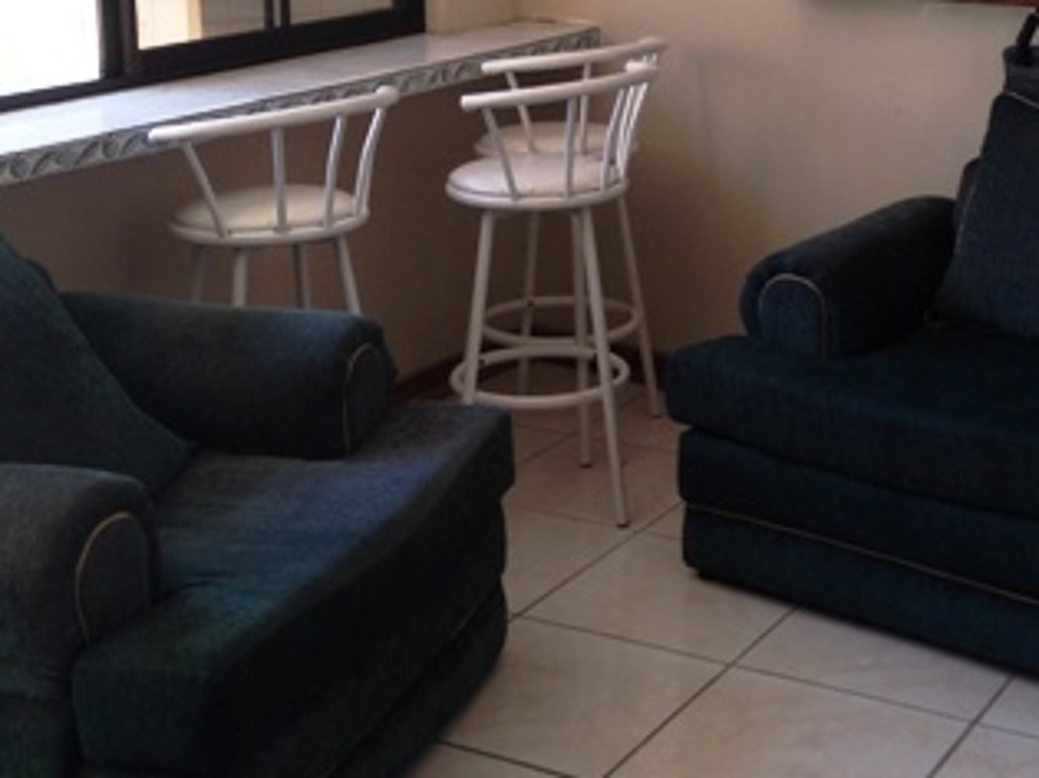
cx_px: 703
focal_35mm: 67
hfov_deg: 28.8
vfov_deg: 21.5
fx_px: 2010
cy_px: 99
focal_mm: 4.12
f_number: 2.4
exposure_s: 1/45
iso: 50
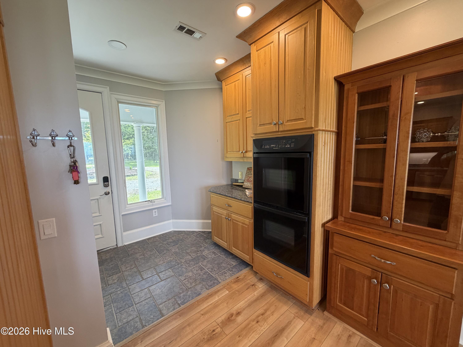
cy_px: 174
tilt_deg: -6.6
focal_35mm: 14
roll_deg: +1.8
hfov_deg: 102.1
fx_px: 187
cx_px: 232
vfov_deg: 85.7
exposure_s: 1/120
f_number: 2.2
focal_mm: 2.22
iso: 200
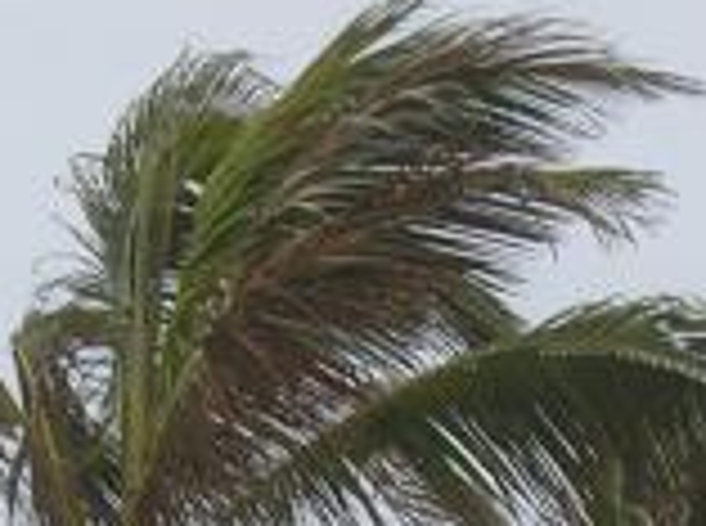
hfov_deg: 3.9
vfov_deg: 2.9
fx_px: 10378
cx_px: 103
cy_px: 1070
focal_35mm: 510
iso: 50
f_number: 5.4
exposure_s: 1/90.2
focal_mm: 19.8
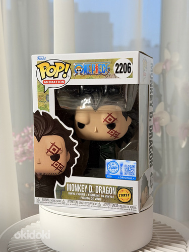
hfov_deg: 30.3
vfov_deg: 39.7
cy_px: 126
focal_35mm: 48
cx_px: 94
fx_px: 349
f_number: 1.78
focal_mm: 6.76
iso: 80
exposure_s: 1/75
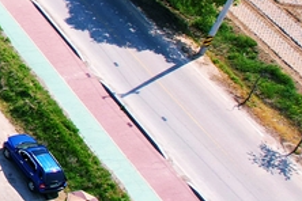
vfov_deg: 11.9
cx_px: -438
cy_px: -5
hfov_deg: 13.1
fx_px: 956
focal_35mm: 114
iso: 150
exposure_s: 1/1600
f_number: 2.8
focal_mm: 8.38
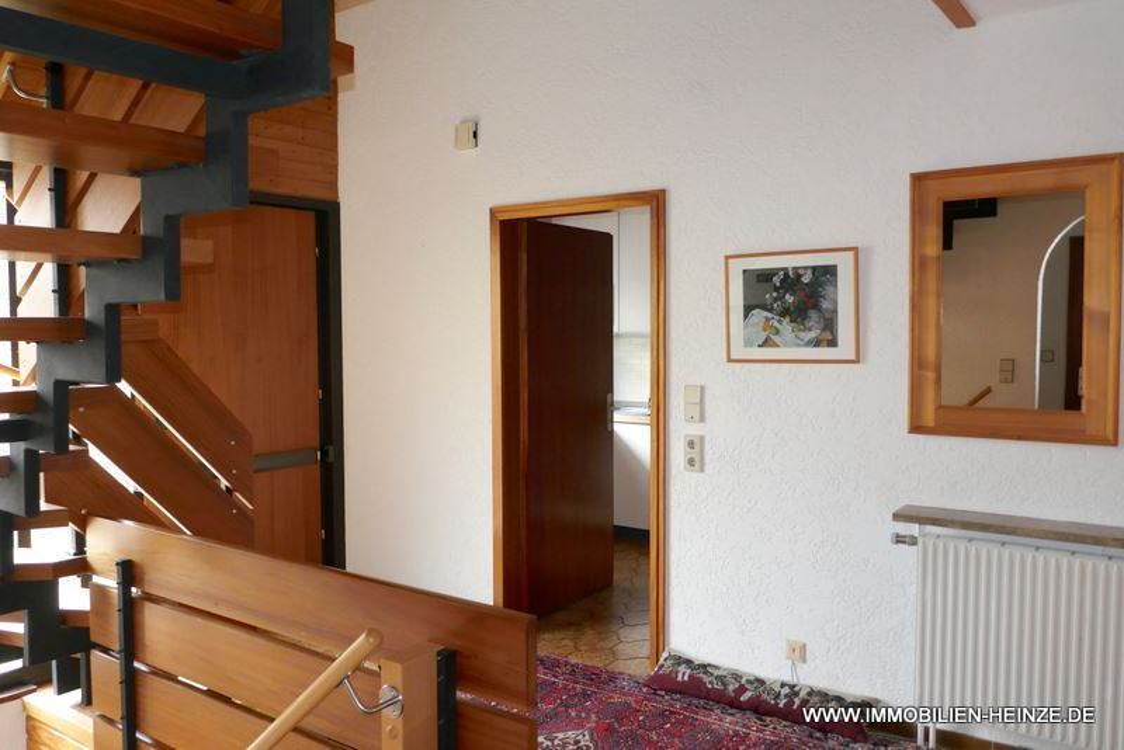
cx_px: 562
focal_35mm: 28
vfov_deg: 46.4
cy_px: 375
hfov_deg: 65.5
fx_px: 874
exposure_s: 1/60
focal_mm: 10.2
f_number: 3
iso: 800
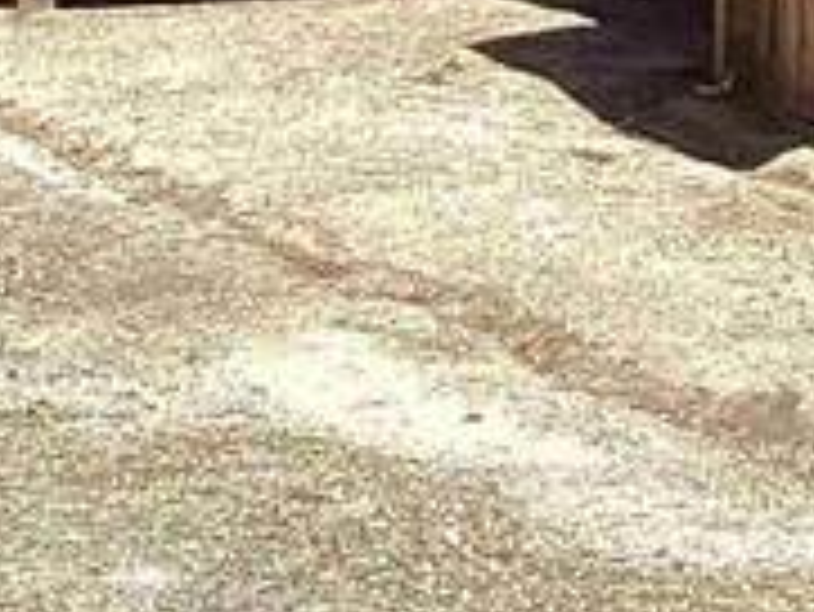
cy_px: -747
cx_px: 2051
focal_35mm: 219
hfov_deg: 8.2
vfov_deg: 6.5
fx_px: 5153
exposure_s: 1/482
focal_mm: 3.3
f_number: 2.4
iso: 25
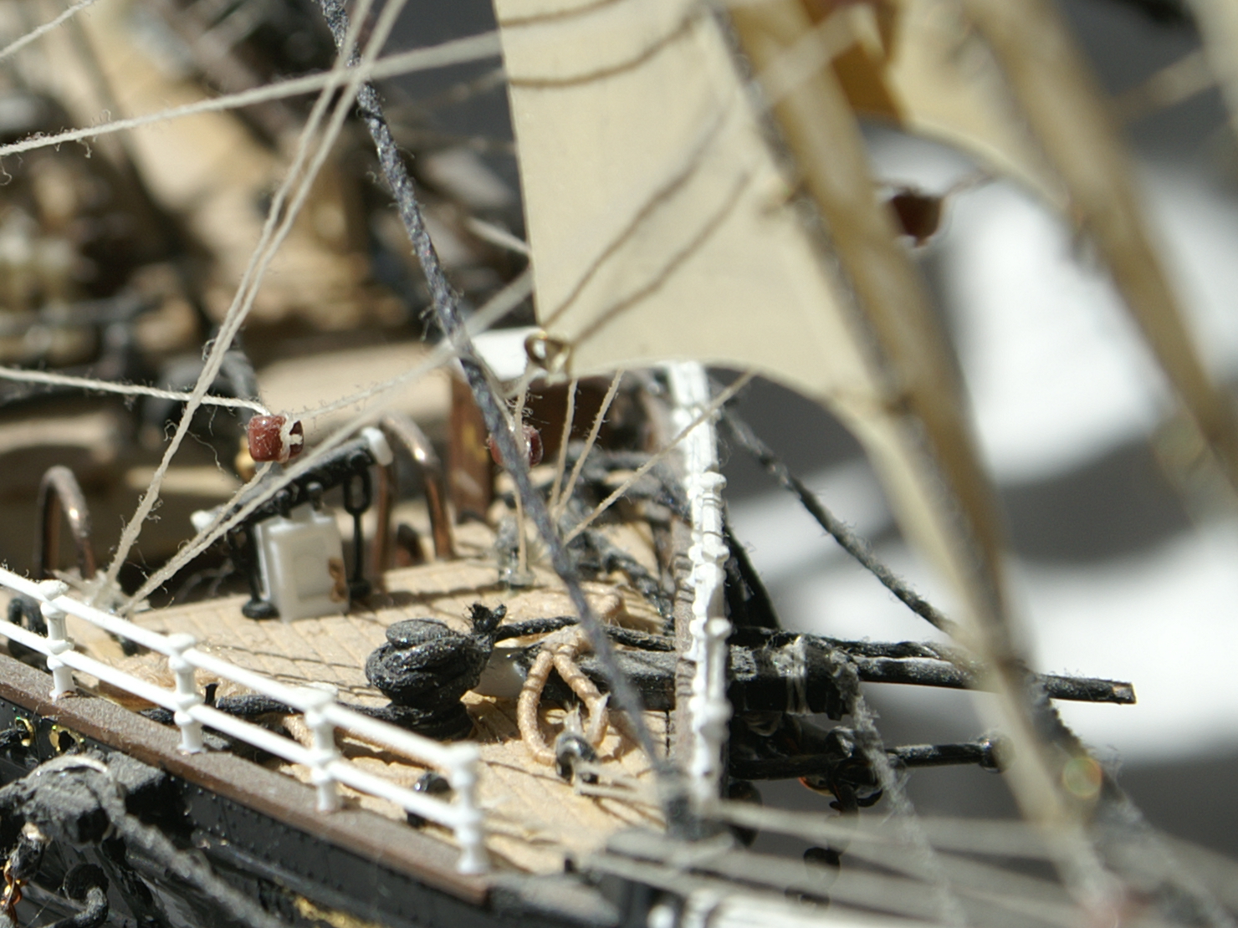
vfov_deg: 7.2
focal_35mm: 205
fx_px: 7332
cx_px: 223
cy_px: 298
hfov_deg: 9.6
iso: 100
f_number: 9
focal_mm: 70
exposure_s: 1/200
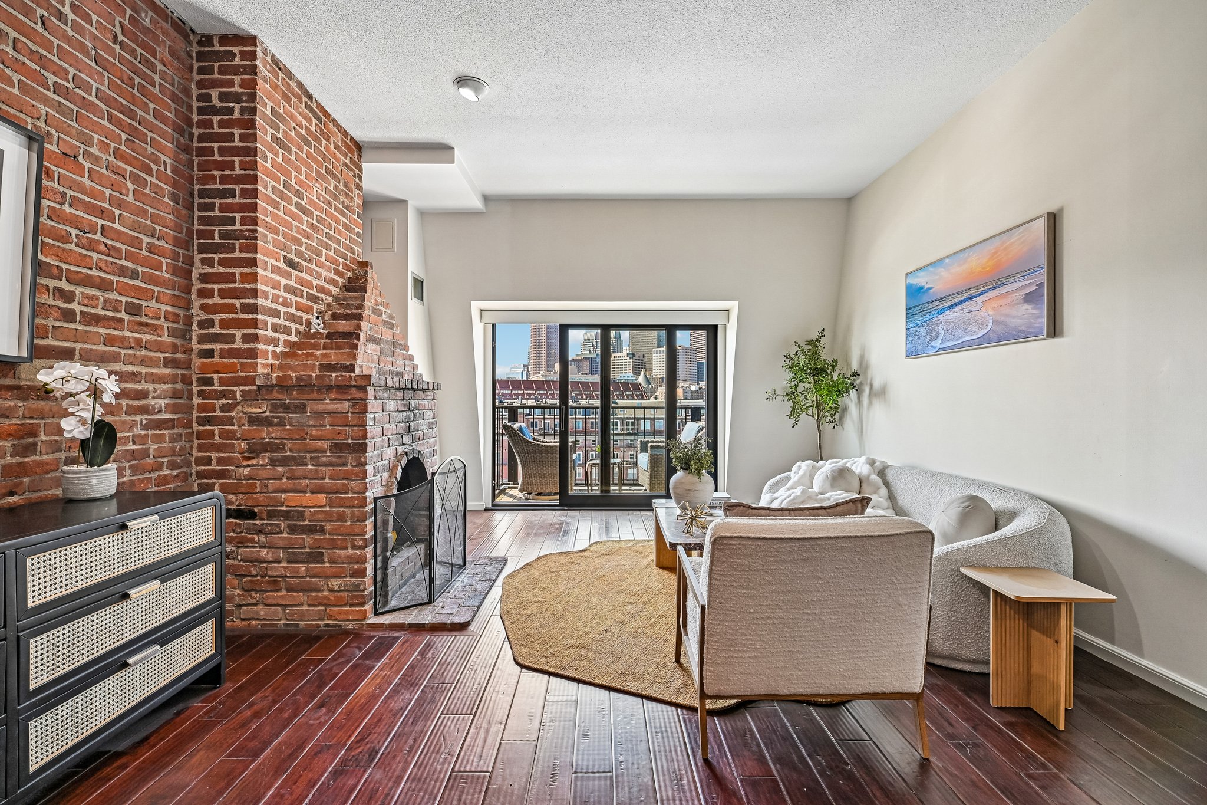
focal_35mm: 16
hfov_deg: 96.7
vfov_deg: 73.7
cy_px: 402
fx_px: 536
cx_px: 604
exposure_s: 1/60
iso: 400
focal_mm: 16
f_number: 8
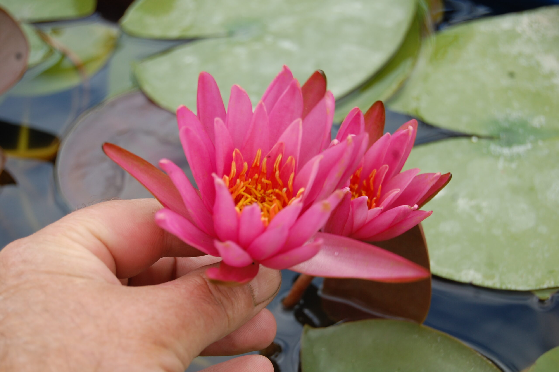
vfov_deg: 16.5
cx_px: 280
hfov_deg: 24.6
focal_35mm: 82
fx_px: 1280
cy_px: 186
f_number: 5.6
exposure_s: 1/125
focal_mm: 55
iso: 200
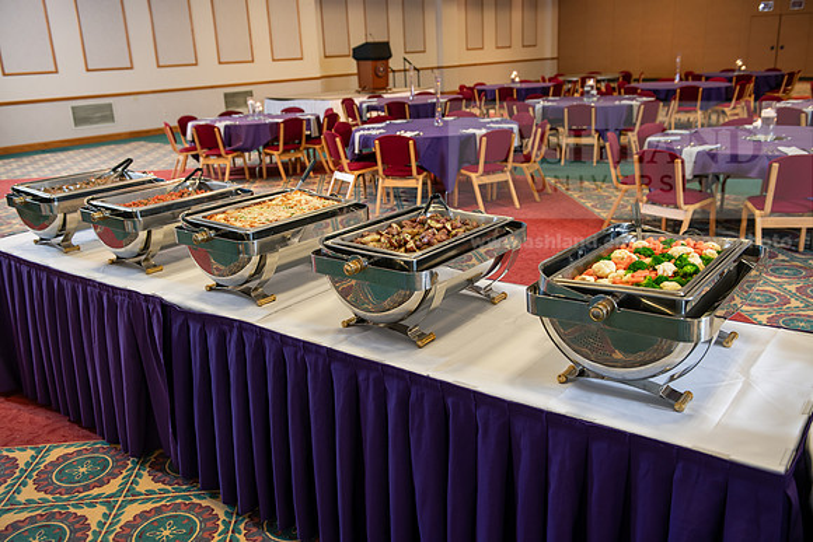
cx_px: 406
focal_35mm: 32
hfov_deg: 58.7
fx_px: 723
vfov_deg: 41.1
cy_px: 271
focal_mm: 32
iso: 400
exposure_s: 1/80
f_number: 3.5
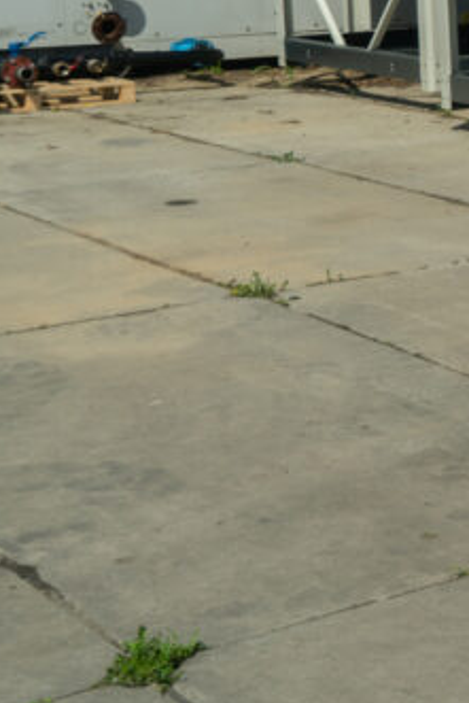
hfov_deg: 11.9
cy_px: 128
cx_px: 1019
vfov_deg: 20.3
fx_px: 1932
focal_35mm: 99
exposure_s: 1/160
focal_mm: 32
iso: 100
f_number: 11
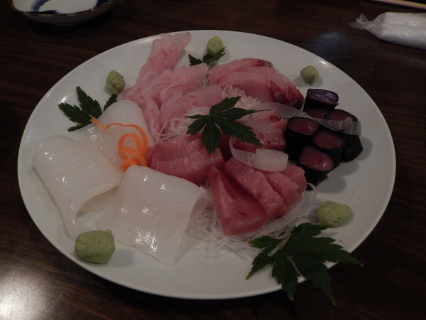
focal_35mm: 25
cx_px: 213
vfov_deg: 54.9
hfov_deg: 69.4
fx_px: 308
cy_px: 160
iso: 400
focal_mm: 4.5
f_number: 3.4
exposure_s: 1/25
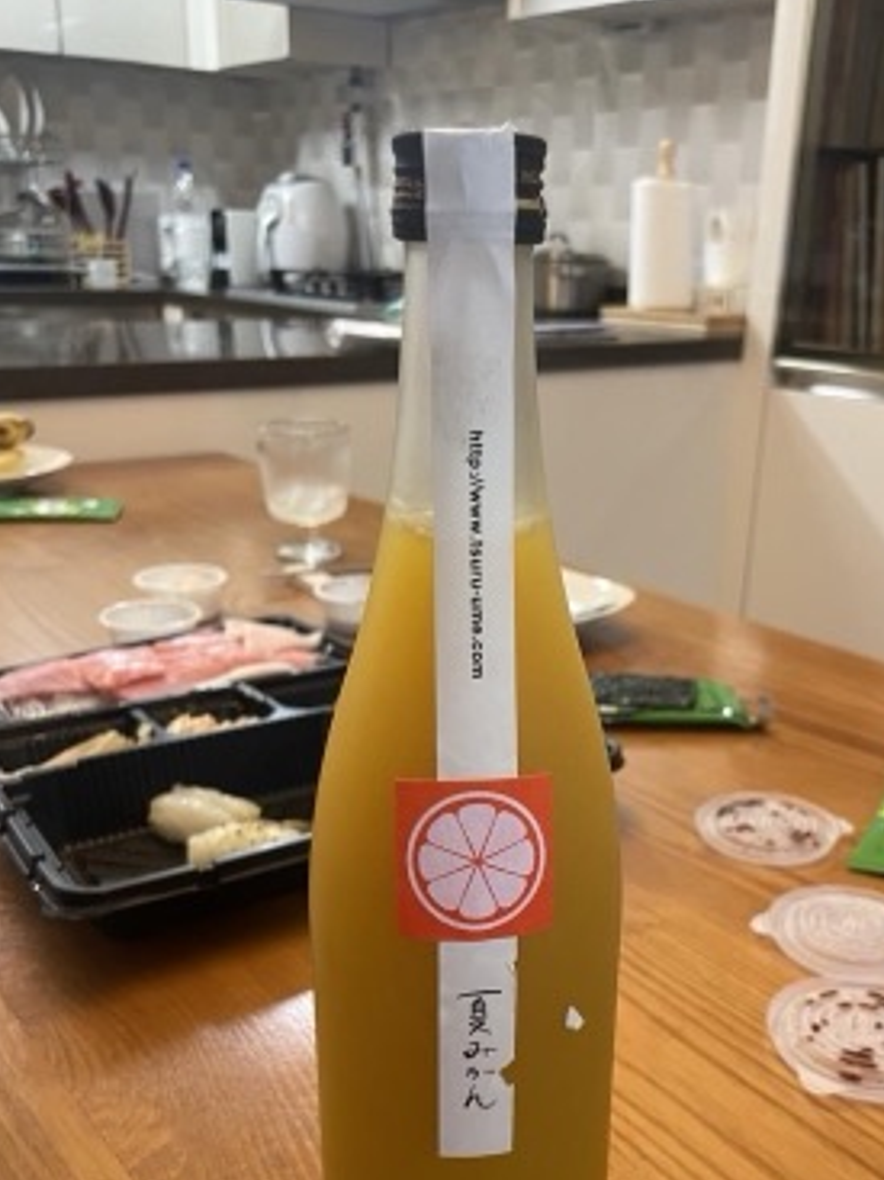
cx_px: 514
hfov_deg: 41.6
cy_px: 756
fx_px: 1158
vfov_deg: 53.2
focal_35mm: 34
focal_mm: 4.2
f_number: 1.6
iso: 200
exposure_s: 1/60
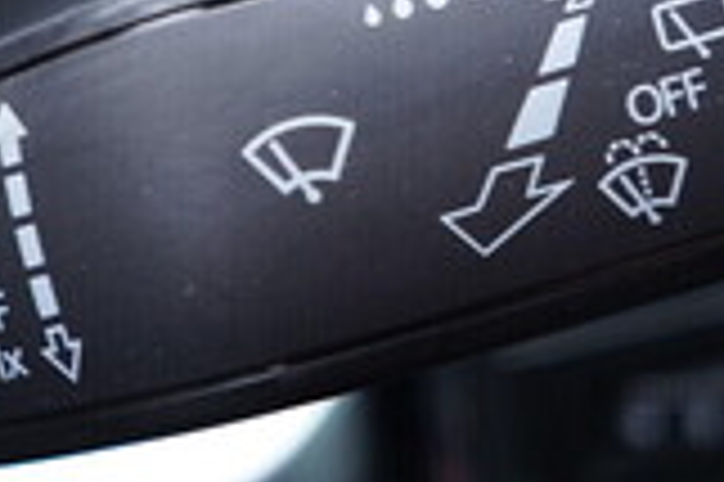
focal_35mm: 123
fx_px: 2471
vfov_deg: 11.1
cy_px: 52
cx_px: 382
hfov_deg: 16.7
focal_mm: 24
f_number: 2.8
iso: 400
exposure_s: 1/40
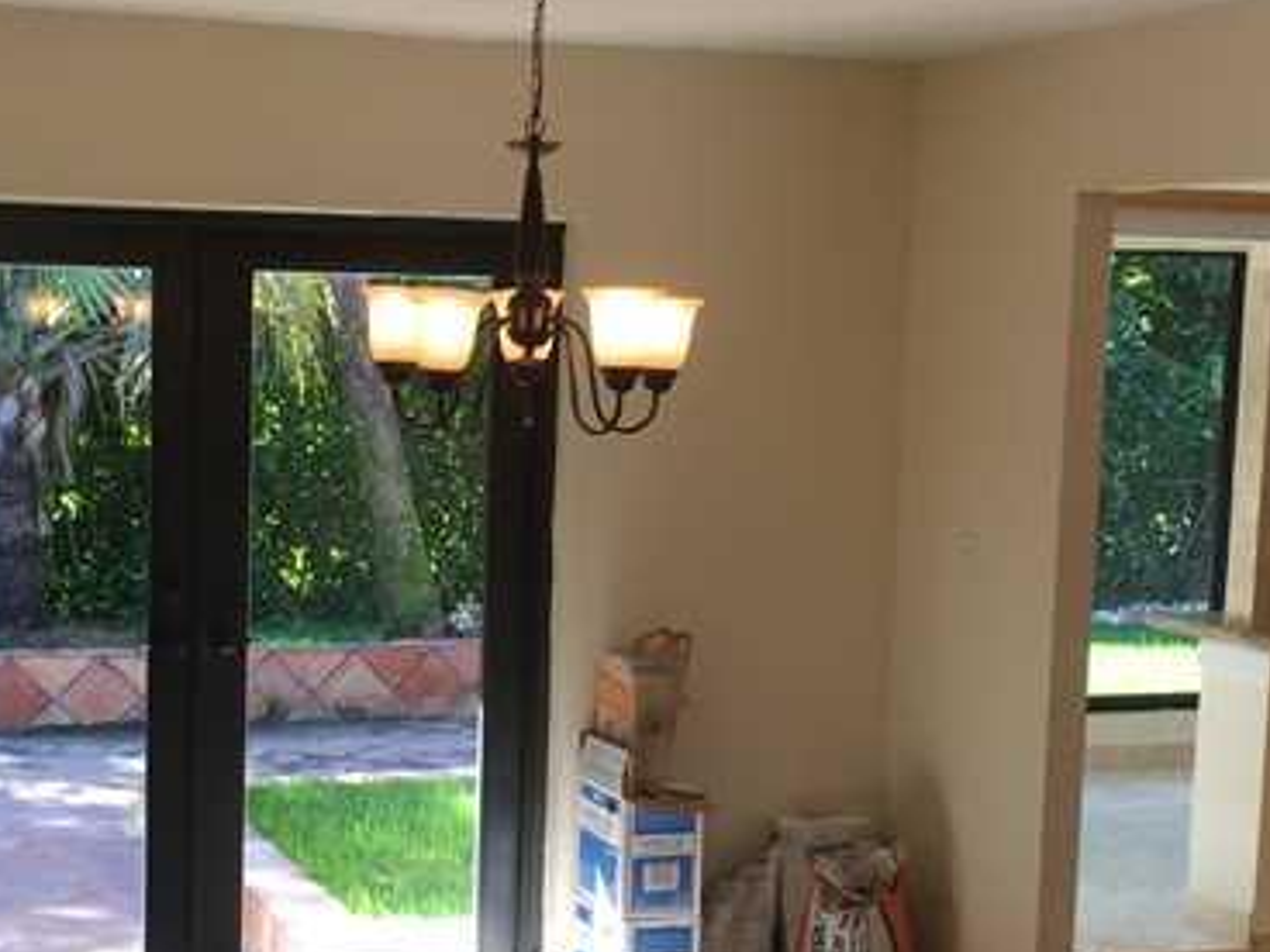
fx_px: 2311
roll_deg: -2.2
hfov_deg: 30.6
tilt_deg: -6.3
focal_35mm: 63
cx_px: 456
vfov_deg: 23.2
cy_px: 624
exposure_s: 1/120
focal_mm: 4.15
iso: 32
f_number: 2.2
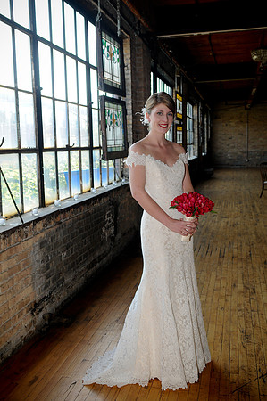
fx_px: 468
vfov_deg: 46.4
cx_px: 134
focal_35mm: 42
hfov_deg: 31.8
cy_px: 200
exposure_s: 1/250
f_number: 4
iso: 400
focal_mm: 28
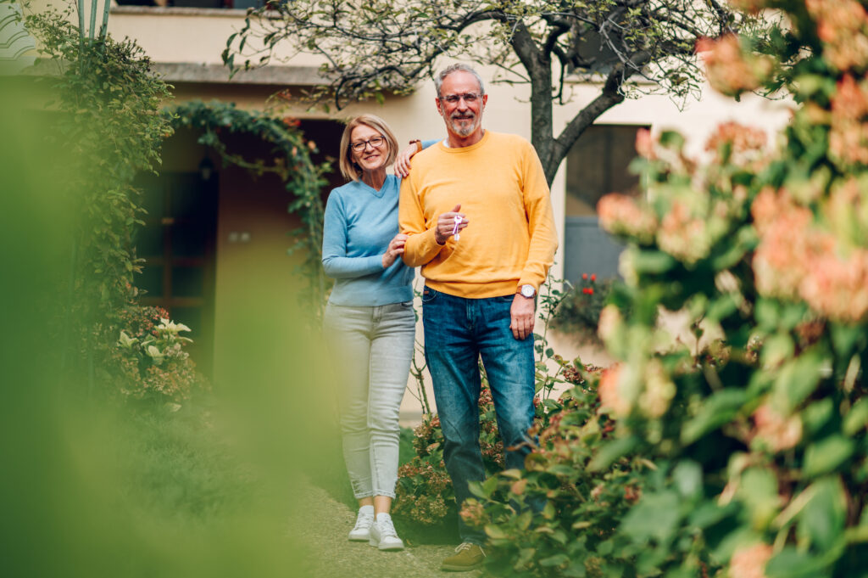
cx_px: 434
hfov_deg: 23.9
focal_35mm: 85
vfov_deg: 16.0
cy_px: 289
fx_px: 2048
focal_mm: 85
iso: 50
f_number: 1.8
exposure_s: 1/1000
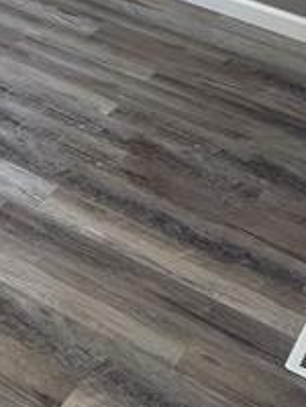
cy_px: -181
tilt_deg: -16.6
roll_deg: -6.0
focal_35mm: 92
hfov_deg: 14.3
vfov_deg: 19.0
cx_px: -233
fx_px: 1084
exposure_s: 1/137
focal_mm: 6.76
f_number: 1.78
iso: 100
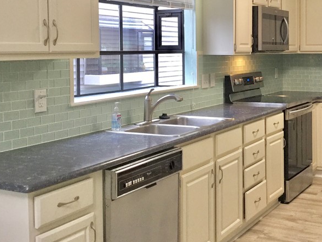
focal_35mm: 54
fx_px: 502
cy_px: 69
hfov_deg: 34.9
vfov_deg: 26.8
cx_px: 238
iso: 100
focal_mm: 3.3
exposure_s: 1/30
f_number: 2.4
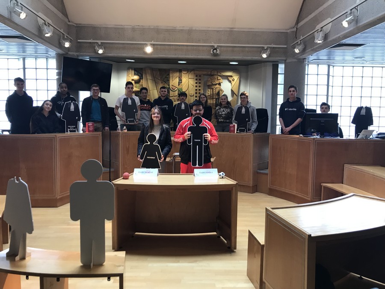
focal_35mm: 28
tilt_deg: -4.5
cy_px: 144
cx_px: 192
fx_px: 311
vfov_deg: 49.7
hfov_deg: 63.4
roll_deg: -2.1
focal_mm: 3.99
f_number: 1.8
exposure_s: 1/33
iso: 40
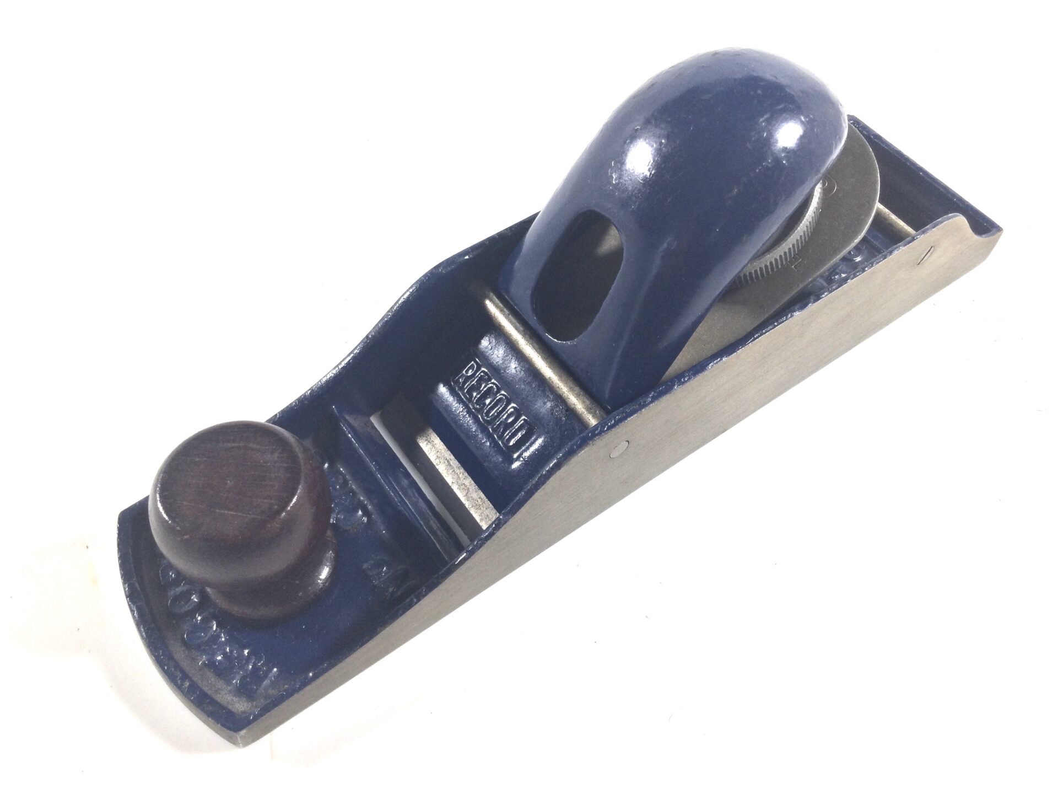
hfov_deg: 58.4
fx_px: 947
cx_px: 529
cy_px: 397
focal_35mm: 31
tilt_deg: -56.8
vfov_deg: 45.4
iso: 32
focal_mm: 3.3
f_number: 2.4
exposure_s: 1/50
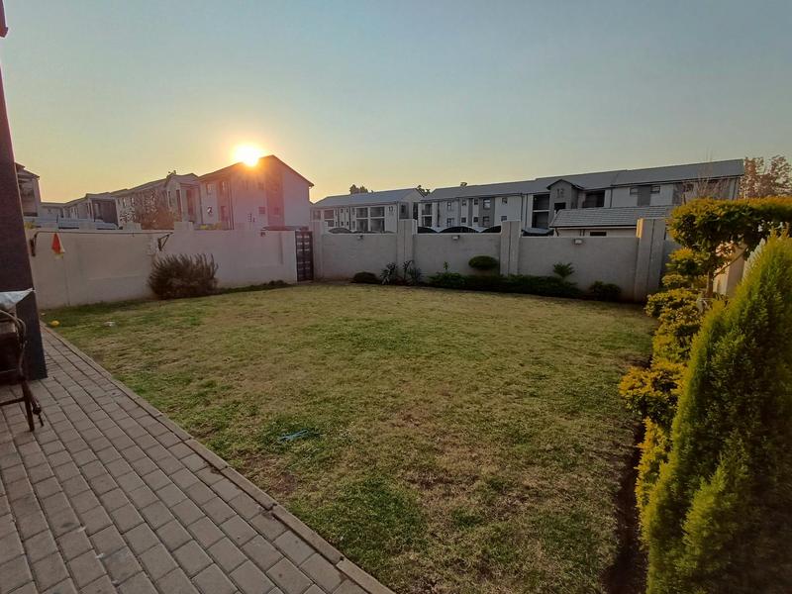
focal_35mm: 16
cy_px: 297
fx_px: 366
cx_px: 396
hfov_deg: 94.5
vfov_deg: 78.1
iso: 40
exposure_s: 1/1000
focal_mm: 1.64
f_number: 2.2
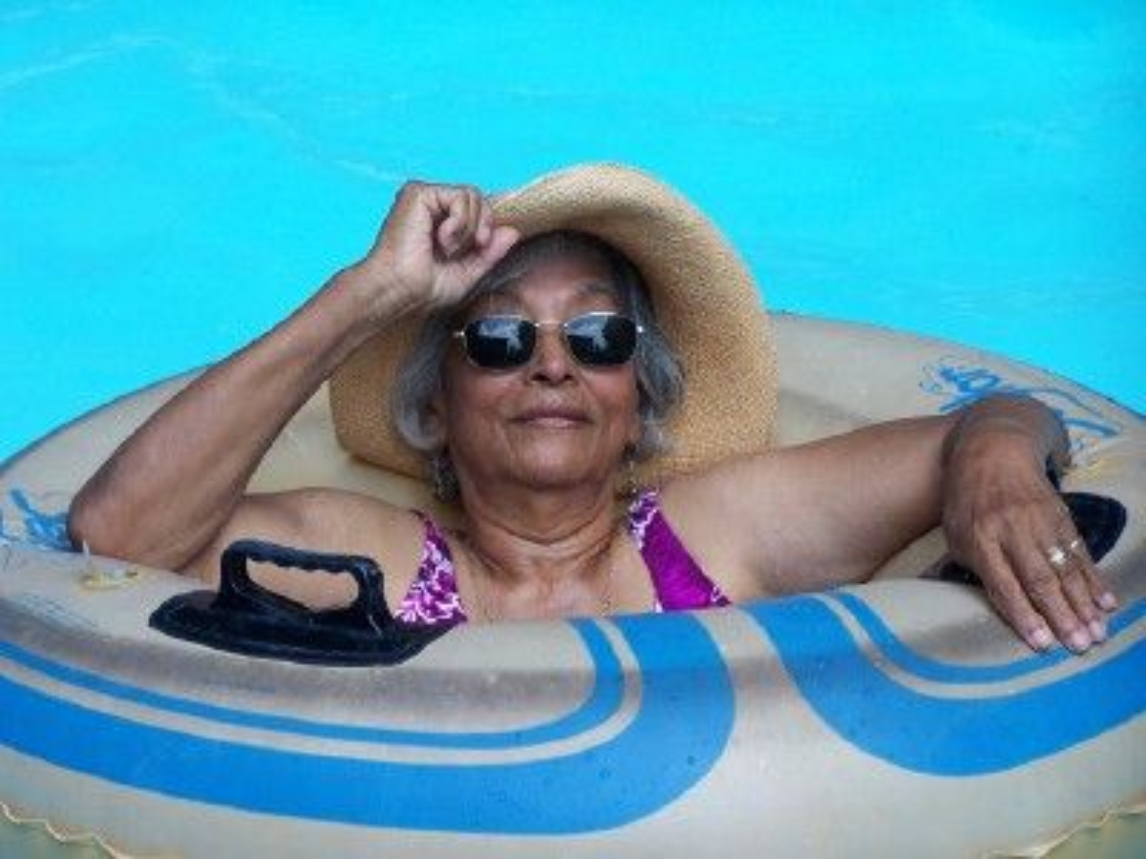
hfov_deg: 11.7
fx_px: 5595
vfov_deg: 8.8
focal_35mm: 169
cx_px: 573
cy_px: 430
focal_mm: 28
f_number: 3.2
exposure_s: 1/350
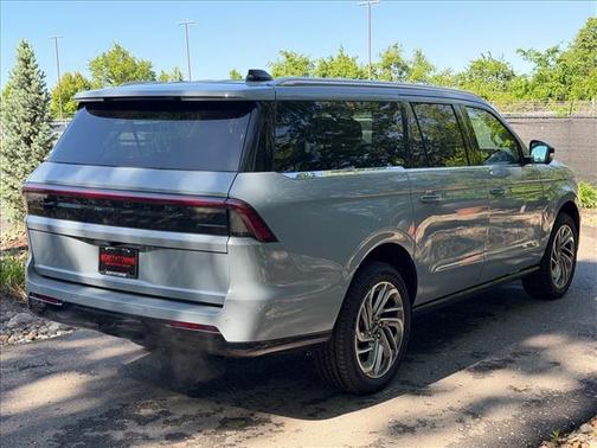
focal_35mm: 48
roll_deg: +3.1
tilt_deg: -5.0
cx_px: 298
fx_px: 828
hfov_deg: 39.7
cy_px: 224
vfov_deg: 30.3
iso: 80
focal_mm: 6.76
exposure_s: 1/855
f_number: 1.78
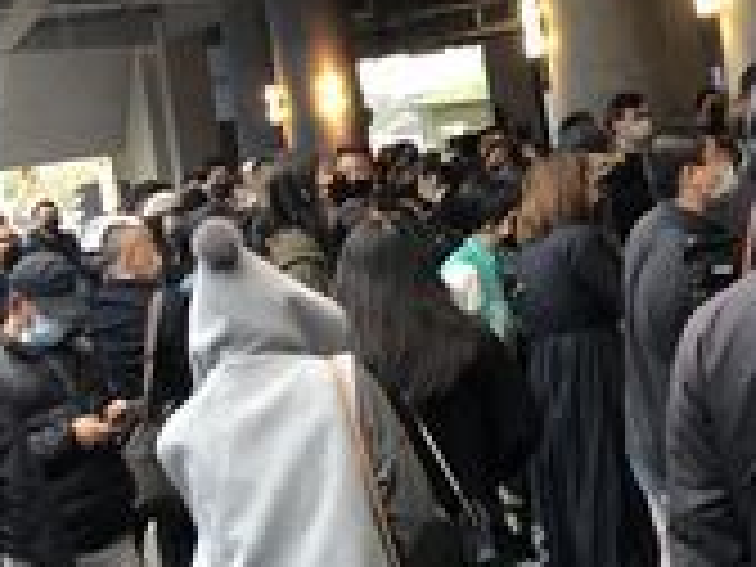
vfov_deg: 14.6
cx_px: 680
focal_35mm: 100
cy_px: 27
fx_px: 2184
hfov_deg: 19.3
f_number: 1.8
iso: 40
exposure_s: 1/20
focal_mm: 3.99
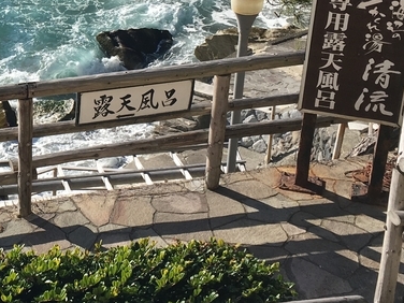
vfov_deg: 18.4
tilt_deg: -24.2
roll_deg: +0.1
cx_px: -5
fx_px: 922
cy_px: 49
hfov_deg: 23.6
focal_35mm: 79
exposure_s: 1/1241
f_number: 2.2
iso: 25
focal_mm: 4.15
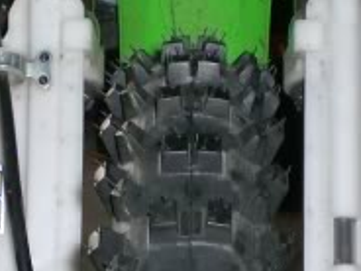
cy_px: 275
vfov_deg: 11.1
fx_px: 1377
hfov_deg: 14.9
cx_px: 177
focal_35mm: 132
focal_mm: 6.3
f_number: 3.1
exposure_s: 1/60
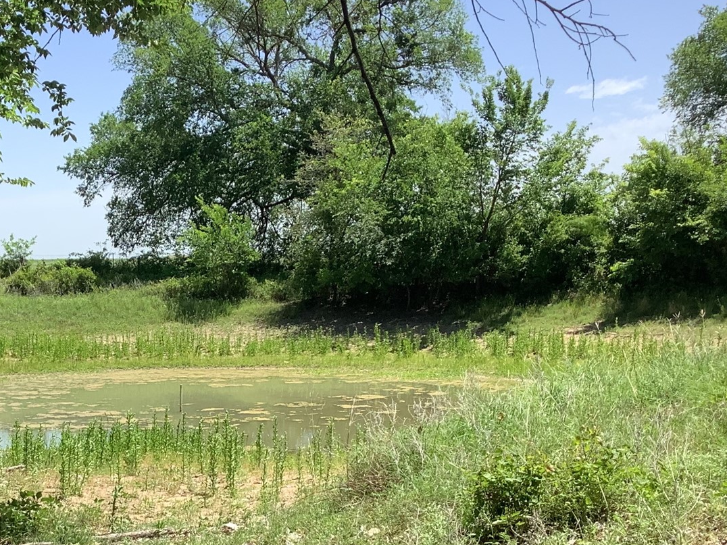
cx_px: 147
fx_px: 1239
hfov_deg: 31.8
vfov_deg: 24.3
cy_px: 461
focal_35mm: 59
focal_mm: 3.3
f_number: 2.4
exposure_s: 1/727
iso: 25
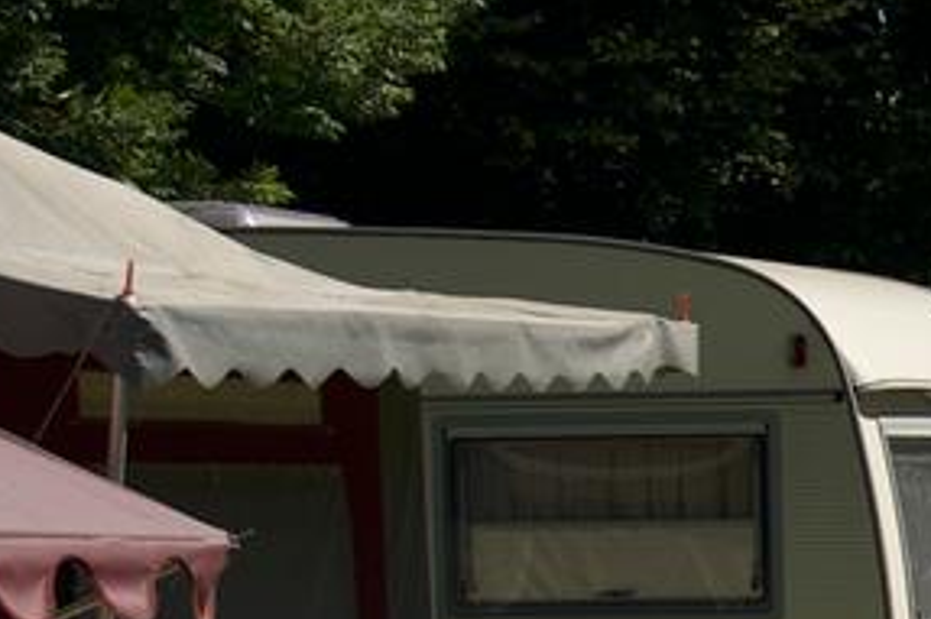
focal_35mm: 201
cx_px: 2040
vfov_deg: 6.8
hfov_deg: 9.4
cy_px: 762
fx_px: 5195
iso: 64
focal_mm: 30
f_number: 2.8
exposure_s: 1/50
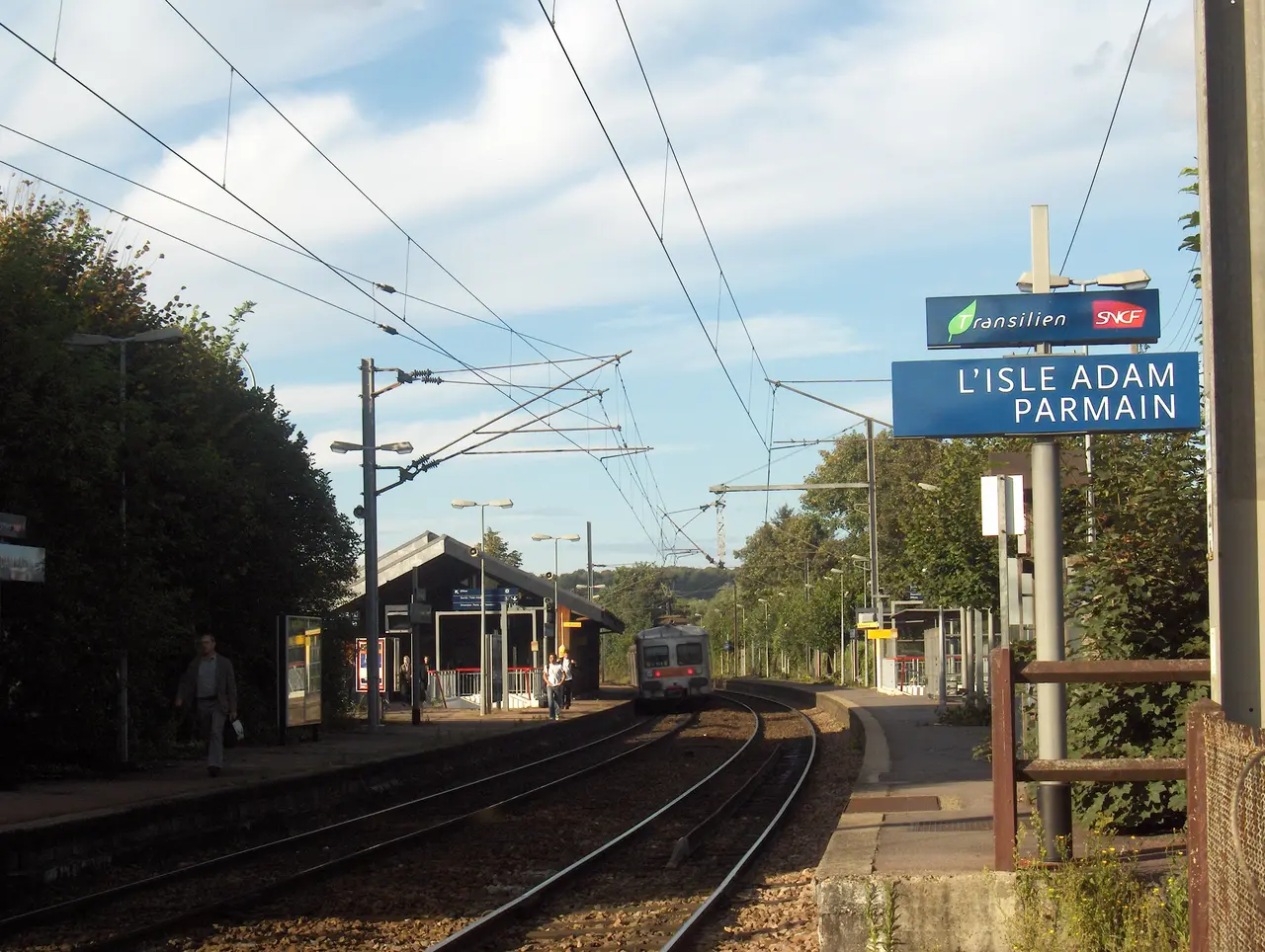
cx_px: 632
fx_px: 2562
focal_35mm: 70
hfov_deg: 27.7
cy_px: 476
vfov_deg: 21.1
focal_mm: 14.3
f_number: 6
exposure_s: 1/391
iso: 50
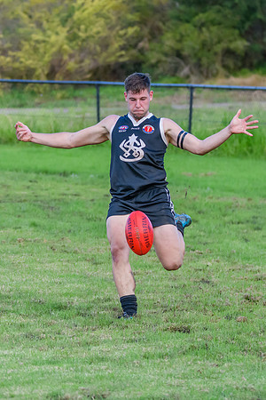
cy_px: 132
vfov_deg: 4.7
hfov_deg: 3.1
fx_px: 4857
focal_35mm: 438
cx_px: 148
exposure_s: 1/2000
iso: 2800
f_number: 5.3
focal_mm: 210
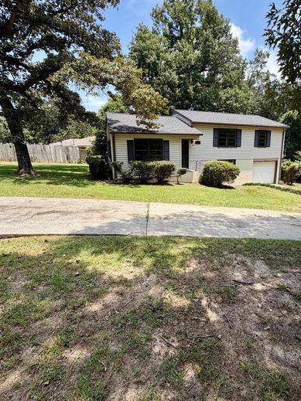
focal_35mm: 18
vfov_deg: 87.7
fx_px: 209
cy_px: 189
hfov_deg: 70.4
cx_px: 189
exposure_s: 1/742
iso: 40
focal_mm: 2.22
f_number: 2.2
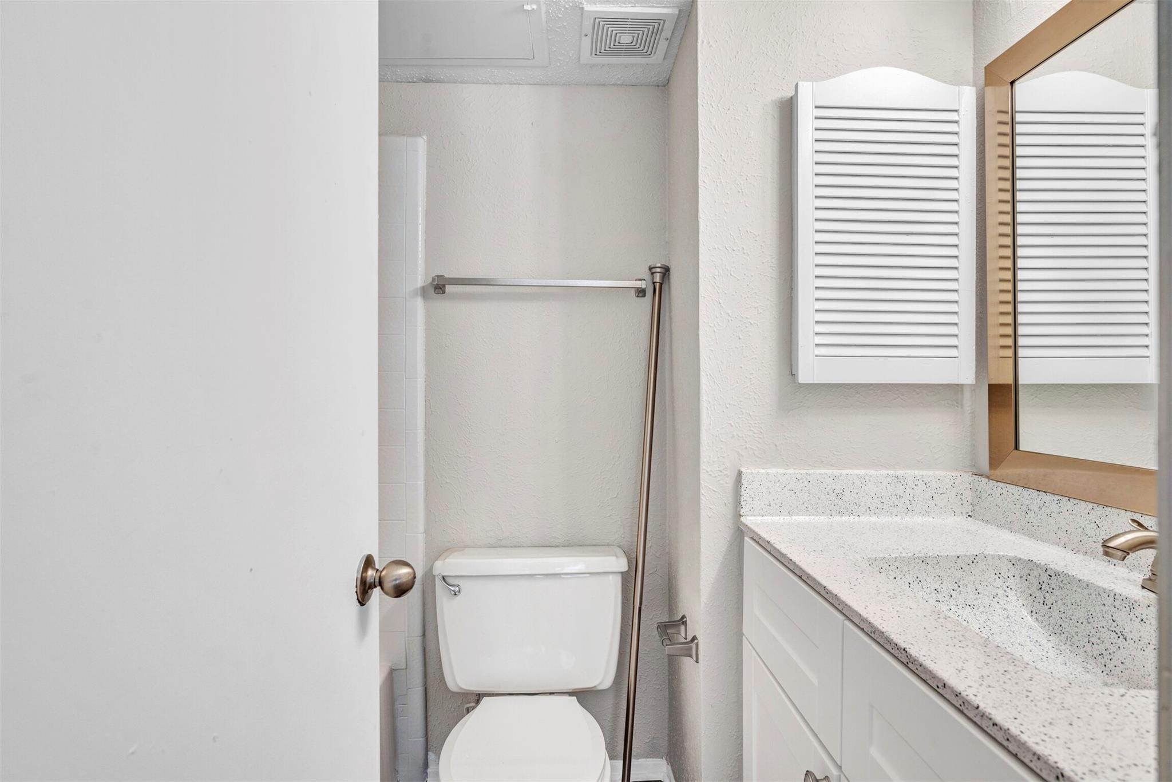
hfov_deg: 90.0
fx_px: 586
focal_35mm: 18
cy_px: 391
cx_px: 586
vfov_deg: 67.4
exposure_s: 1/50
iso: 320
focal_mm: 18
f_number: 7.1
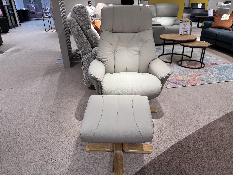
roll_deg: +0.9
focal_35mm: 24
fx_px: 162
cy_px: 88
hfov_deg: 71.6
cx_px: 116
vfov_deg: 56.8
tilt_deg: -27.2
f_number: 1.78
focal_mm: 6.76
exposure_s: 1/100
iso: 100
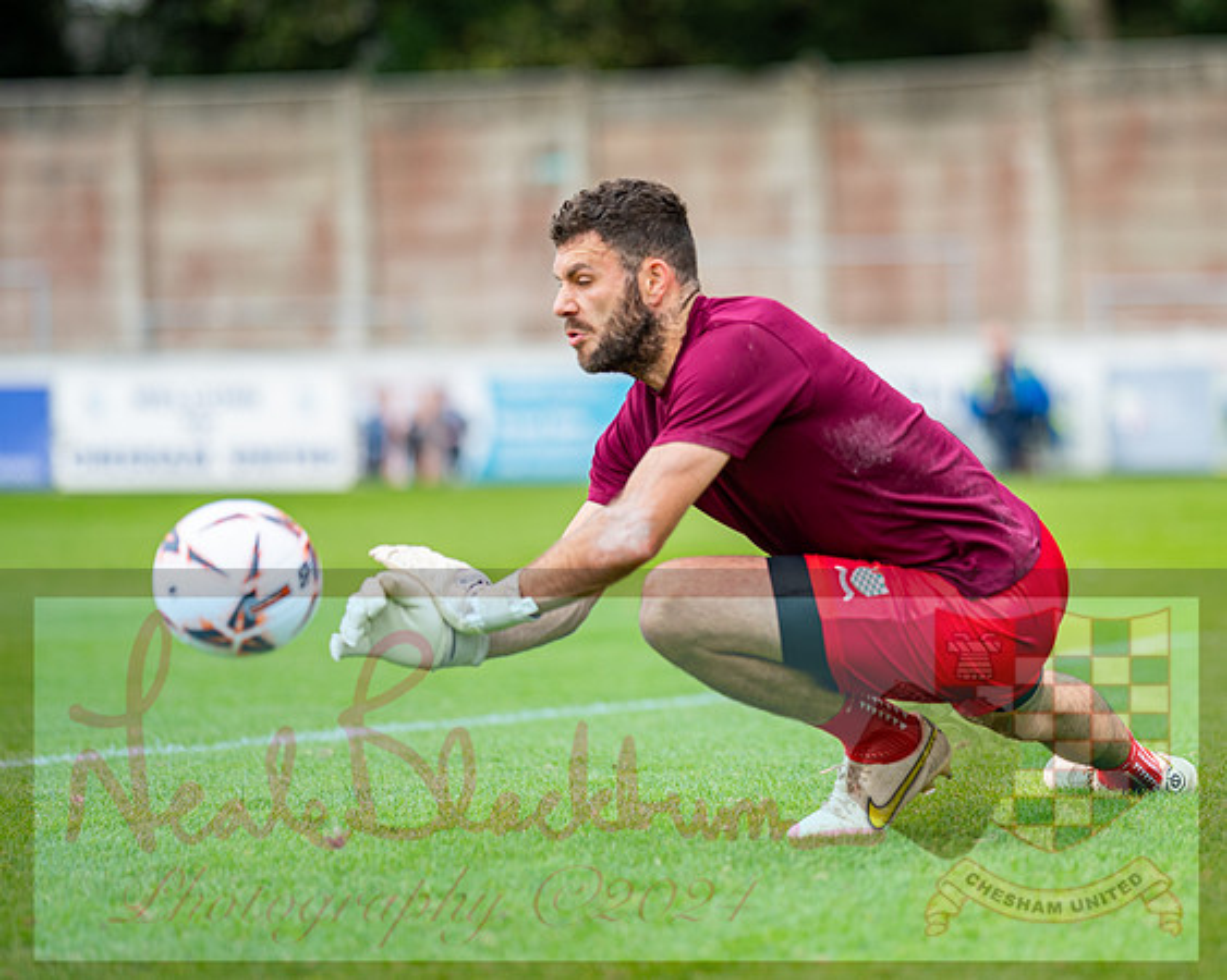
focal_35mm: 204
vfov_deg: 7.6
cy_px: 425
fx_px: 7391
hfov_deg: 9.5
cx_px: 887
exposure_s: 1/1200
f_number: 1.8
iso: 160
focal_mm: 135
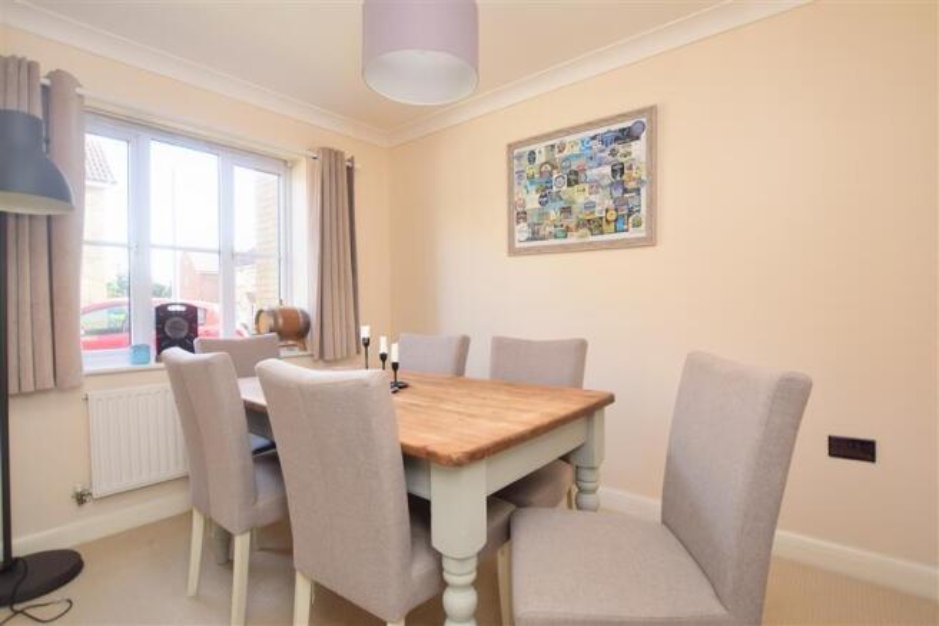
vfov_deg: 77.3
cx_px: 470
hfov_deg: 100.4
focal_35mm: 15
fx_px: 391
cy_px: 313
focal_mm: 10
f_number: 4
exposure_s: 1/40
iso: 100
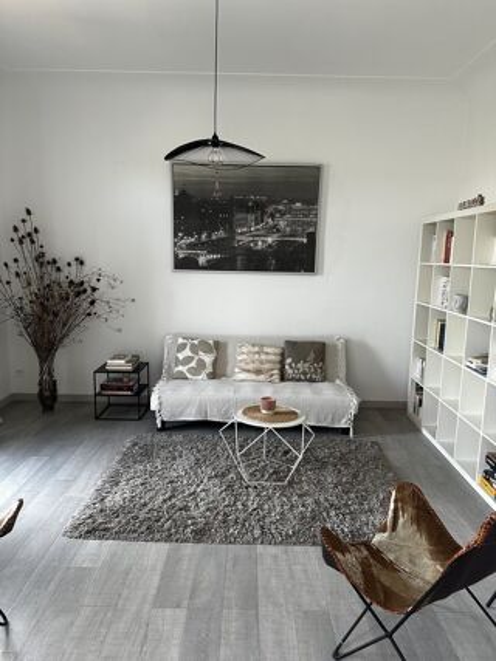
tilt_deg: -8.7
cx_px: 248
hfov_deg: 56.8
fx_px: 459
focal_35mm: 24
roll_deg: -2.0
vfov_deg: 71.6
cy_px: 330
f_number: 1.78
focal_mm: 6.86
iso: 250
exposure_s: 1/96
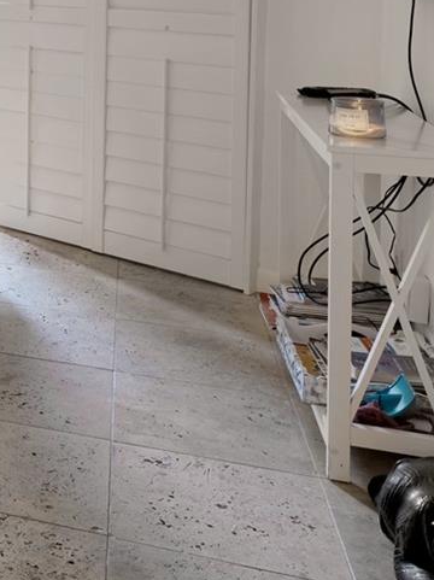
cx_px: -299
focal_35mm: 64
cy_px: -29
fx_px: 1071
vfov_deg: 28.1
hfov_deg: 18.8
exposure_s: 1/50
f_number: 5.6
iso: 100
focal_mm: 20
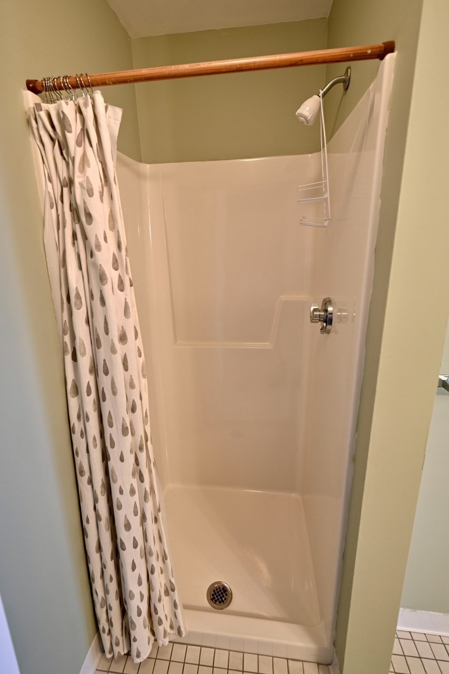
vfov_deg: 95.0
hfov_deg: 72.1
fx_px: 309
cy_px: 337
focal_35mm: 16
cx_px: 224
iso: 450
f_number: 4
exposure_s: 1/15
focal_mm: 16.5
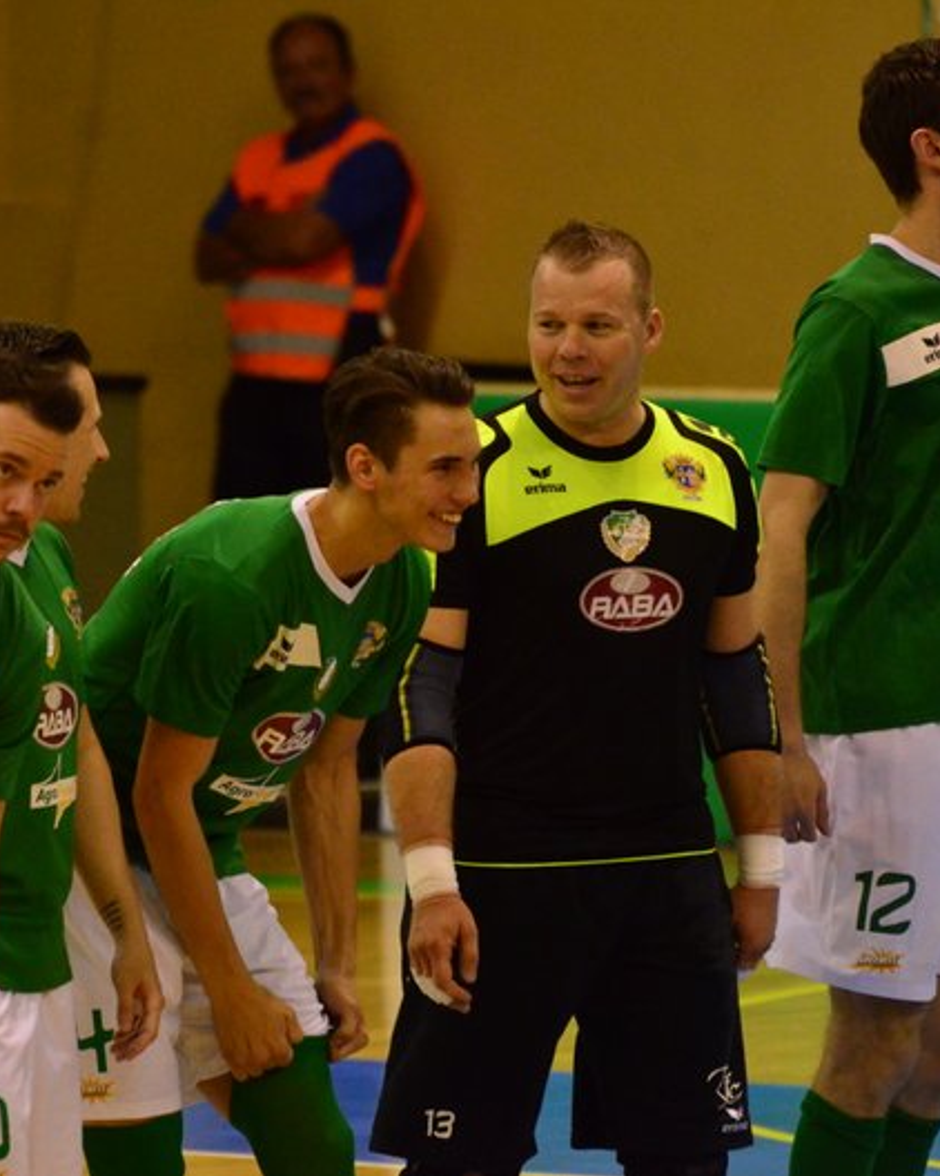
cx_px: 374
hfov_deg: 2.8
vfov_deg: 3.5
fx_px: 19277
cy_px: 588
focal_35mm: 554
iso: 4000
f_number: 5.6
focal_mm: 260
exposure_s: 1/400
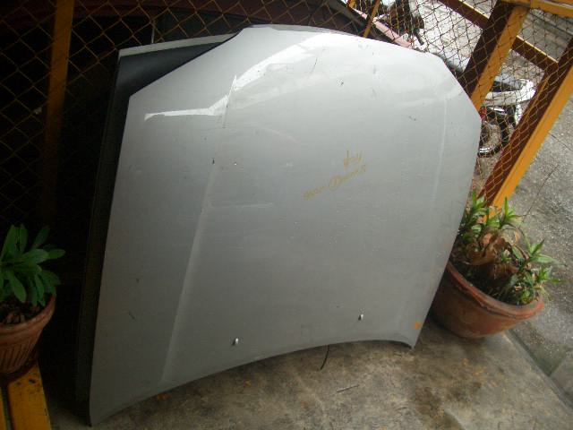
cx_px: 286
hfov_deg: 52.6
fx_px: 579
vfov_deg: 40.7
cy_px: 215
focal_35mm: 35
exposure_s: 1/100
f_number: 2.6
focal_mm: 5.8
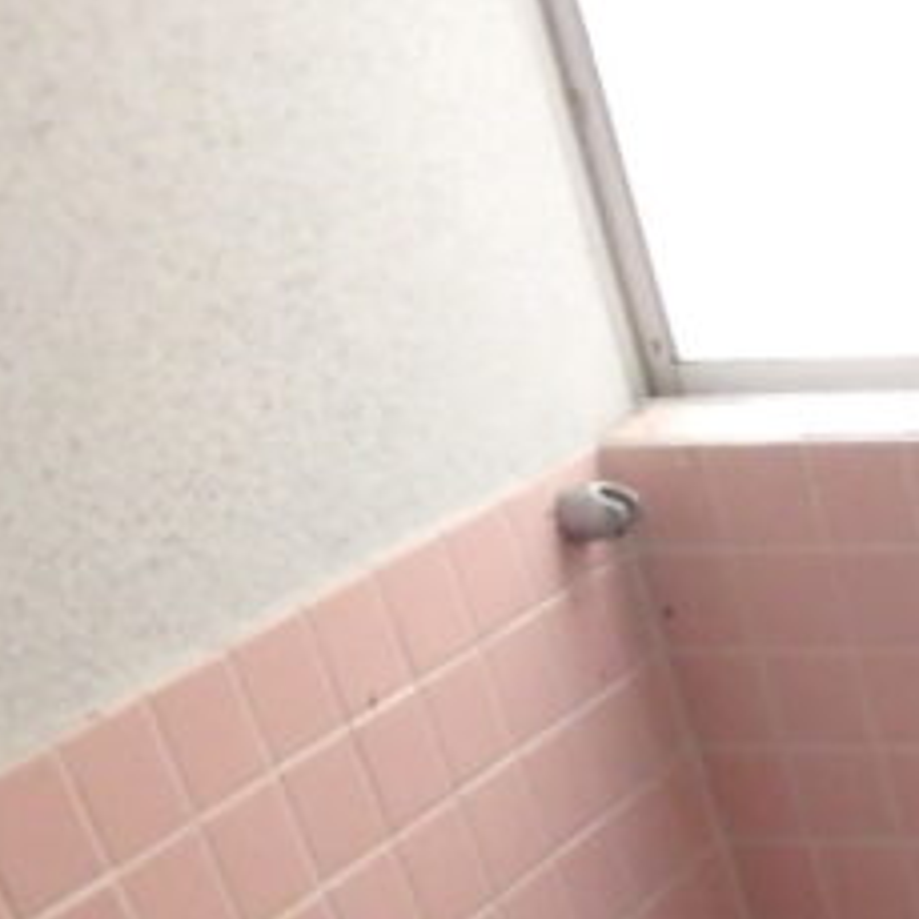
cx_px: 1954
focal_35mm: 83
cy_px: 1533
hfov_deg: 15.5
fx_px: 2493
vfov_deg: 17.8
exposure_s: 1/30
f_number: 3.5
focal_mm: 3.7
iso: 500
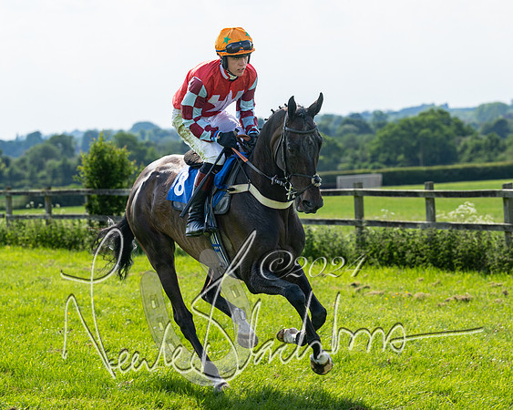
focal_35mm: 163
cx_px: 264
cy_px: 170
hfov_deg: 11.8
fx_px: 2481
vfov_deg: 9.4
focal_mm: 120
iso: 200
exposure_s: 1/1000
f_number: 5
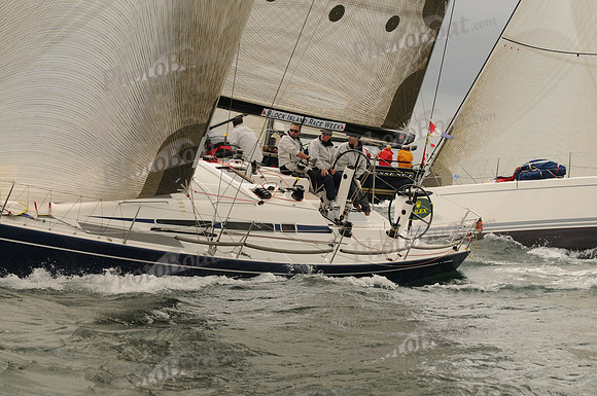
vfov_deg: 13.0
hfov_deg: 19.5
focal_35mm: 105
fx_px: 1739
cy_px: 198
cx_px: 298
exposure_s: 1/640
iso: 200
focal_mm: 70
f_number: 5.6
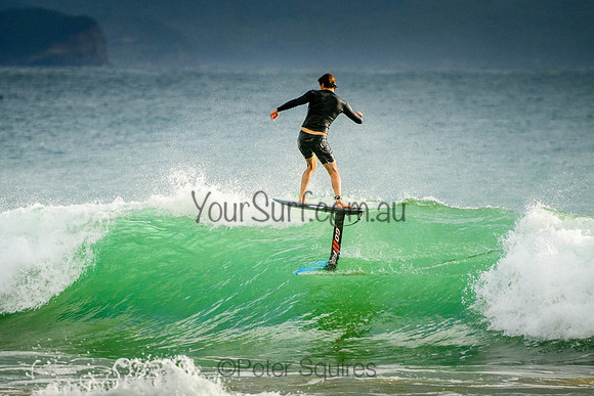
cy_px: 219
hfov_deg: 3.7
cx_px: 285
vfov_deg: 2.5
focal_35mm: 550
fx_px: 9078
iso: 800
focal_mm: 400
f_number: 5.6
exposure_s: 1/2000
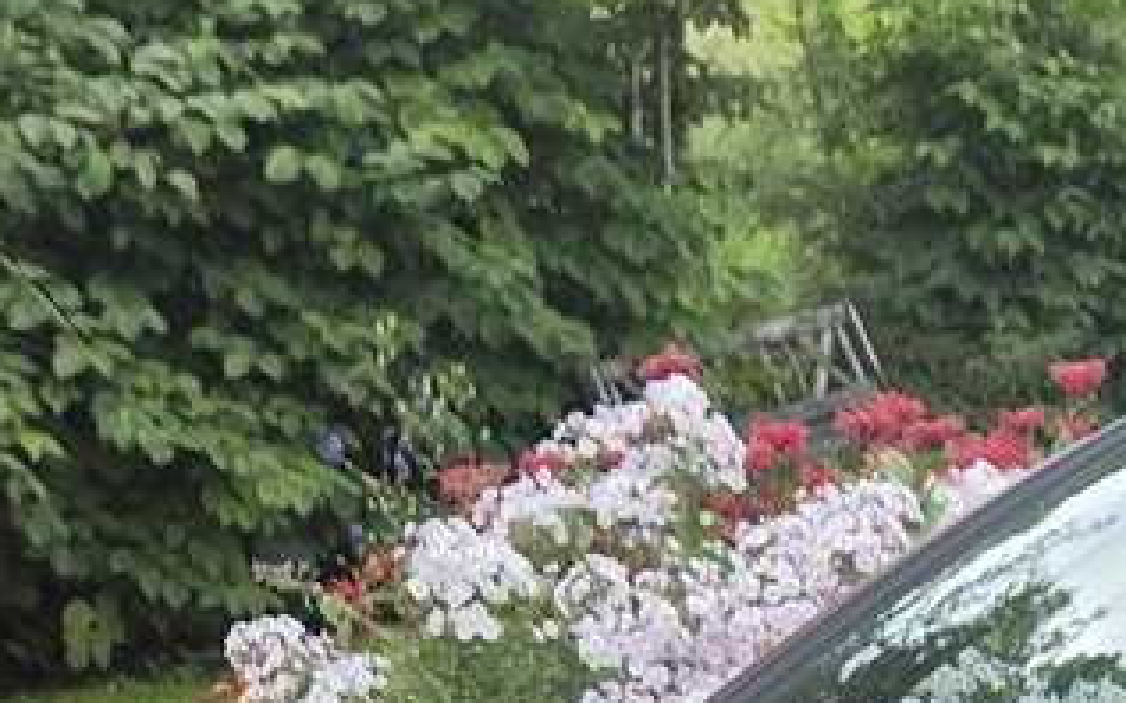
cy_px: 1236
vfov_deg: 10.1
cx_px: 1726
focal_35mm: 123
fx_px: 3774
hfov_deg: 15.5
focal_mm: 5.4
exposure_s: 1/180
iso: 64
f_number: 1.8
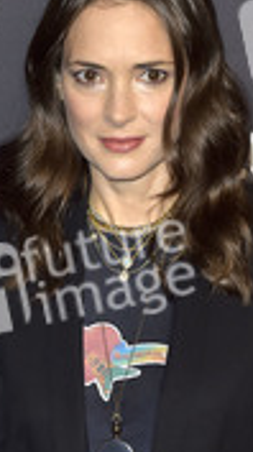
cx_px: 139
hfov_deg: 7.3
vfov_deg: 12.9
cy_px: 409
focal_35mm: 166
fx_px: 1988
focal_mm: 70
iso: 250
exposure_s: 1/250
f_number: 6.3
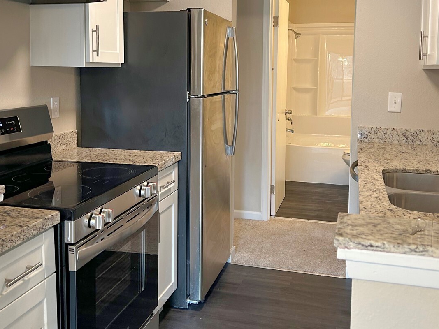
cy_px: 109
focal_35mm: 39
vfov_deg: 36.4
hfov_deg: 47.9
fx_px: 495
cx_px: 222
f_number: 1.5
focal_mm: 5.7
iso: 100
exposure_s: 1/60
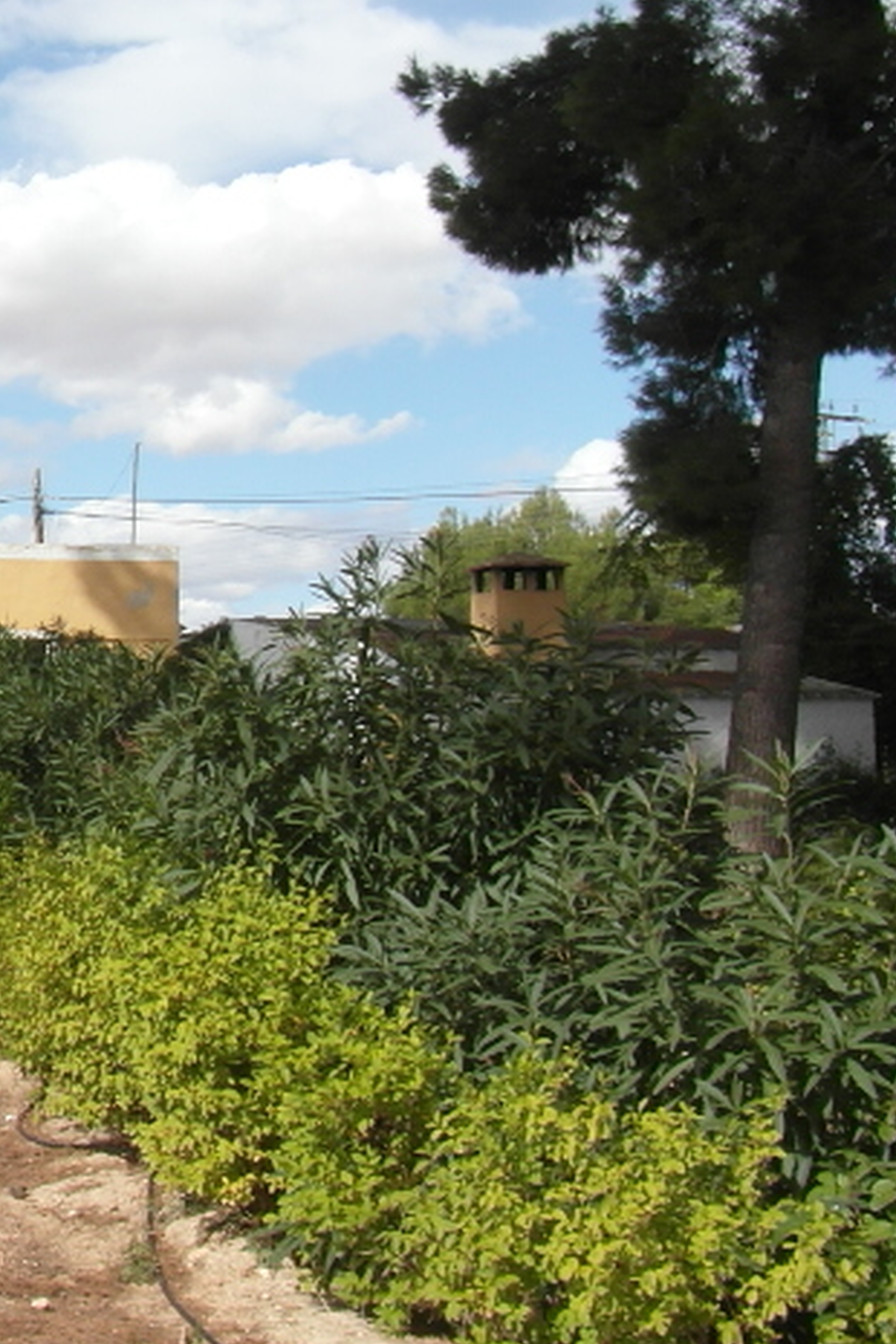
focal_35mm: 55
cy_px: 572
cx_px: -280
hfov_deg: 22.0
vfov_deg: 36.2
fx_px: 2053
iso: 80
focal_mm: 4
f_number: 5.8
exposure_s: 1/250
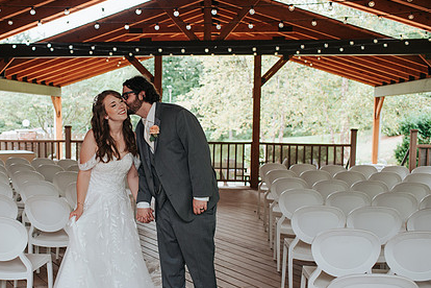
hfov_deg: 39.7
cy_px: 171
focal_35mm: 49
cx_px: 131
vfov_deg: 27.5
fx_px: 587
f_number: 3.2
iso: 360
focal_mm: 35
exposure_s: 1/200
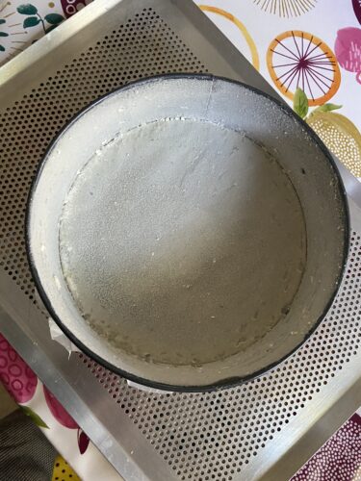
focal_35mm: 26
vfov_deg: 67.3
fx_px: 362
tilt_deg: -82.1
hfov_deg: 53.1
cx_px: 180
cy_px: 240
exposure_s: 1/58
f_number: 1.8
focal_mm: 4.25
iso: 500
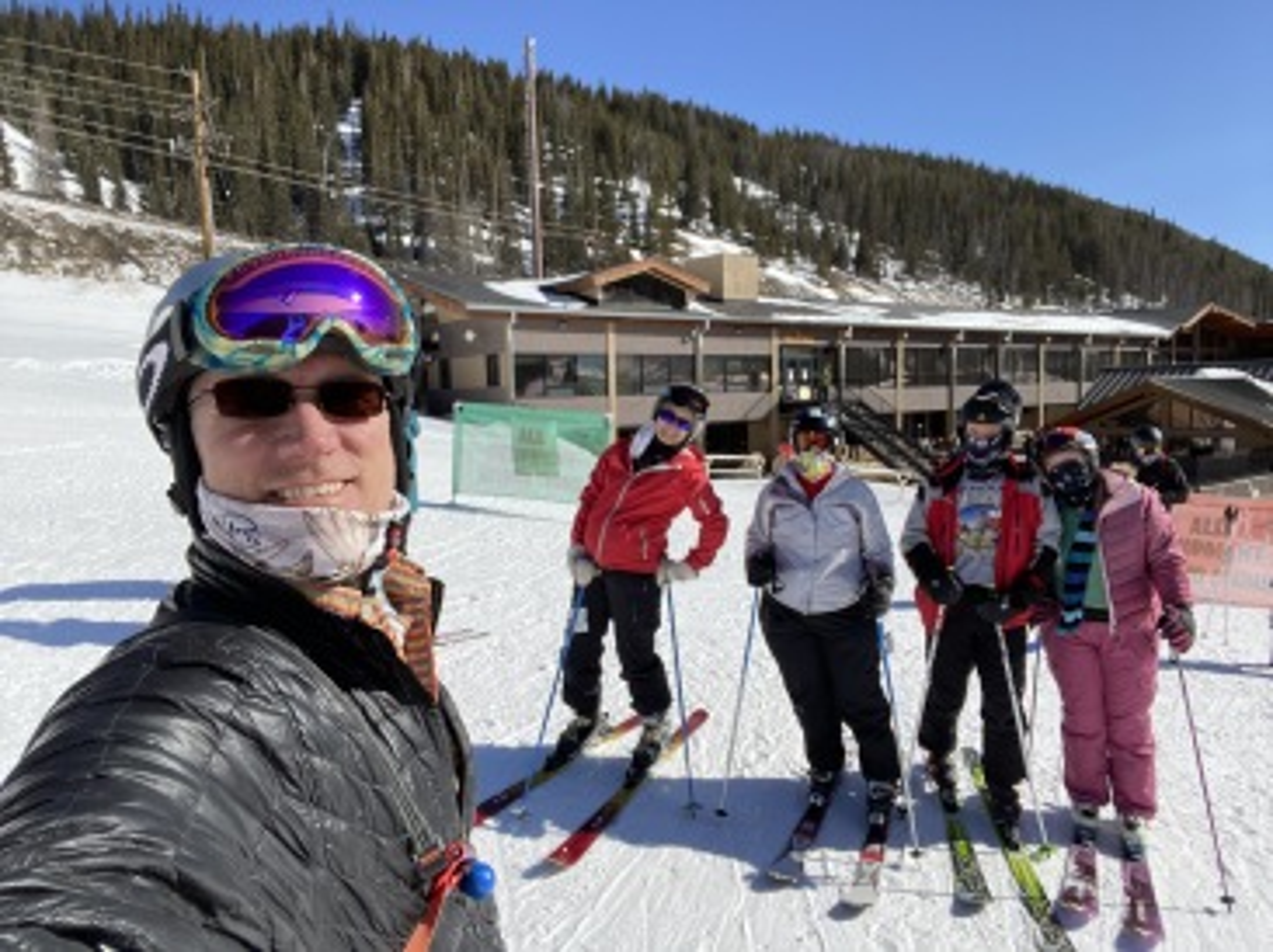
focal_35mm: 23
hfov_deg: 74.0
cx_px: 636
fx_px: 845
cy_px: 476
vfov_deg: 58.8
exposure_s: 1/981
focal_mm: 2.71
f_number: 2.2
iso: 25
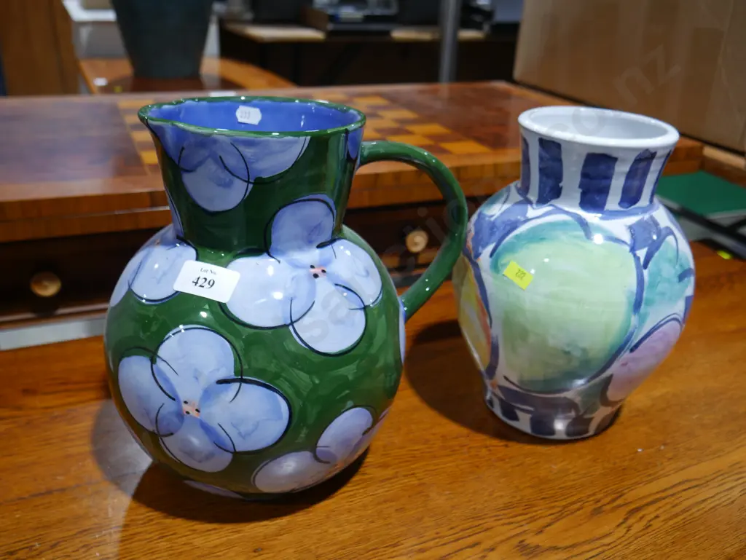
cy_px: 280
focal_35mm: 32
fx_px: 690
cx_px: 373
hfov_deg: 56.8
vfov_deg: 44.2
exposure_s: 1/60
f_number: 3.6
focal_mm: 16
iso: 320
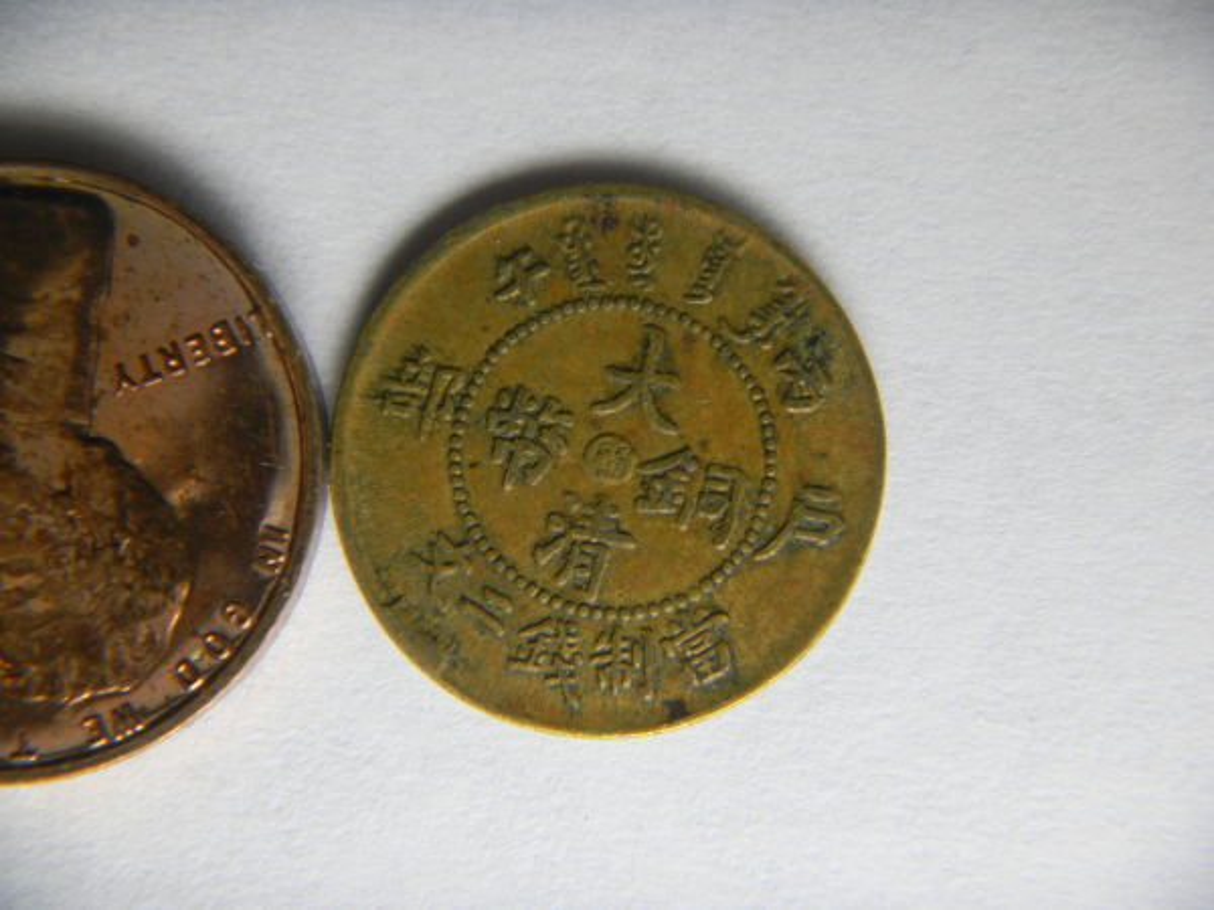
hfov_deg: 49.0
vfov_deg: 37.7
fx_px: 1333
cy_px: 455
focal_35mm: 38
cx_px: 607
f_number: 4
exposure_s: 1/65.3
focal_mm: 6.9
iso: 80
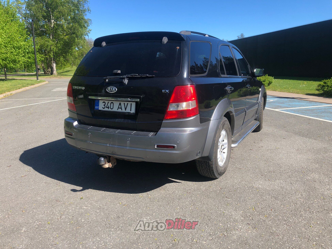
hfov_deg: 63.4
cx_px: 166
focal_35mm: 28
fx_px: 269
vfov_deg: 49.8
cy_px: 124
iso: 20
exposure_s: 1/941
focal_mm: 4
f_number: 1.8
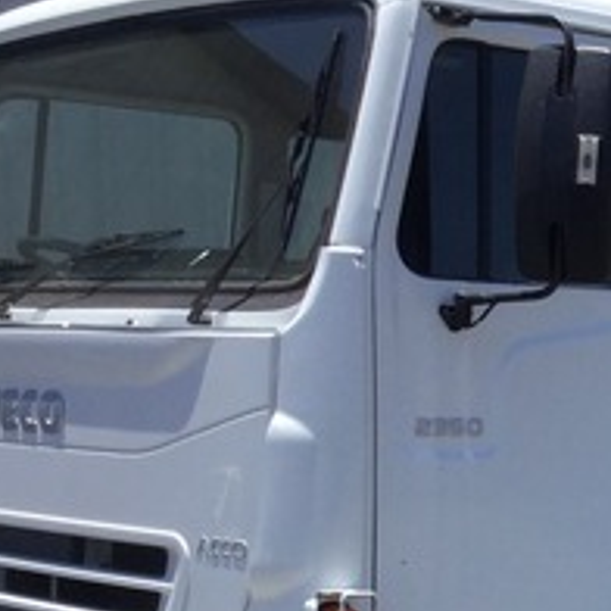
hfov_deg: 14.3
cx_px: 973
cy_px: 508
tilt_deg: -5.9
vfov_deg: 15.4
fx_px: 2237
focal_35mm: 112
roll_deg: +0.3
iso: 25
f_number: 2.4
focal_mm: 3.3
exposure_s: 1/1058
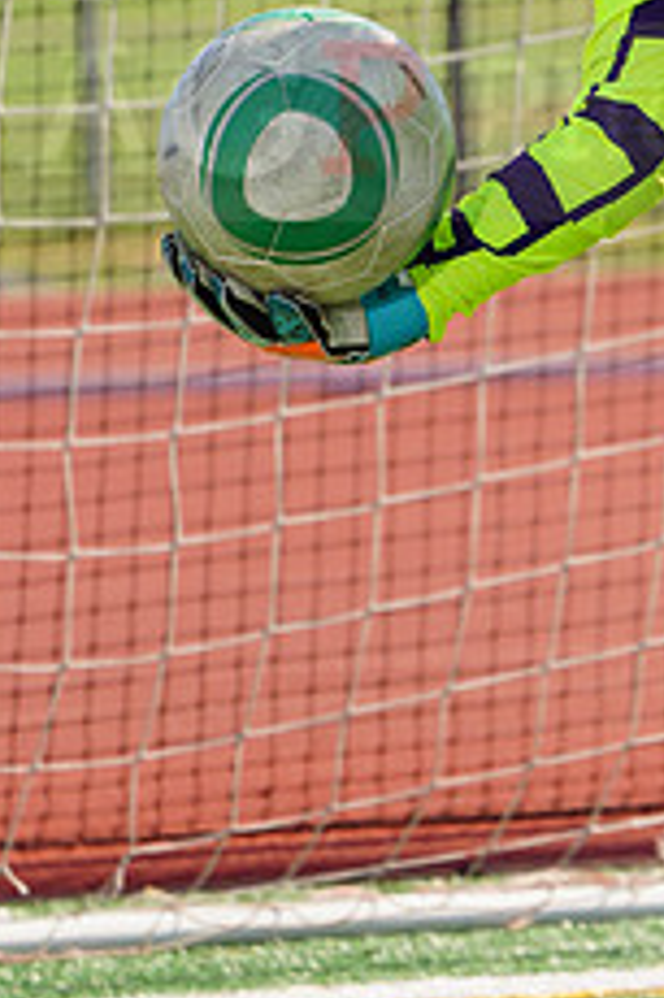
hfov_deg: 1.9
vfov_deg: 2.9
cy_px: 82
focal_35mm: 710
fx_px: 19671
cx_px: 781
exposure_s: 1/250
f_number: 11
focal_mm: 282
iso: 200
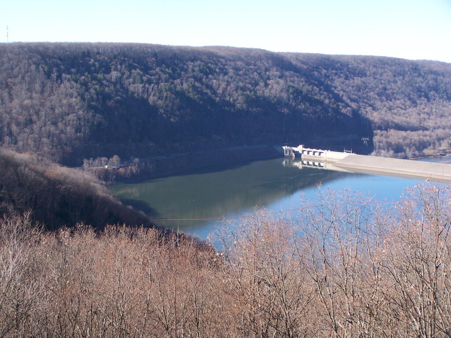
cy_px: 169
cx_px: 226
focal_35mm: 64
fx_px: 834
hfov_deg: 30.3
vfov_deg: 22.9
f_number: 3.2
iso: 100
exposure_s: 1/500
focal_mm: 10.7
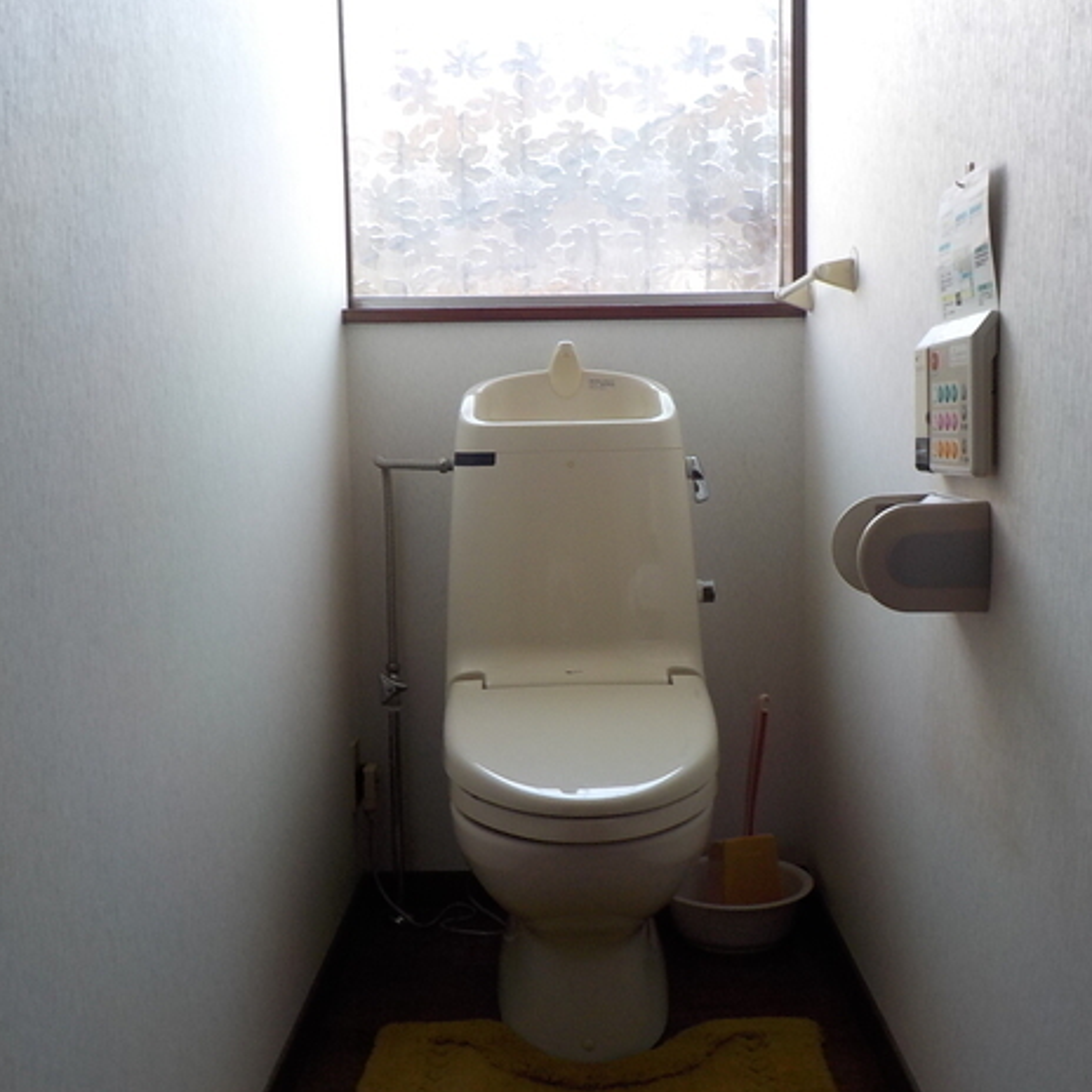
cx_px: 572
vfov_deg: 46.0
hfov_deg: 46.0
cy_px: 552
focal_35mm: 36
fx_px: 1285
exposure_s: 1/30
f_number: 3.3
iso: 140
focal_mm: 4.1
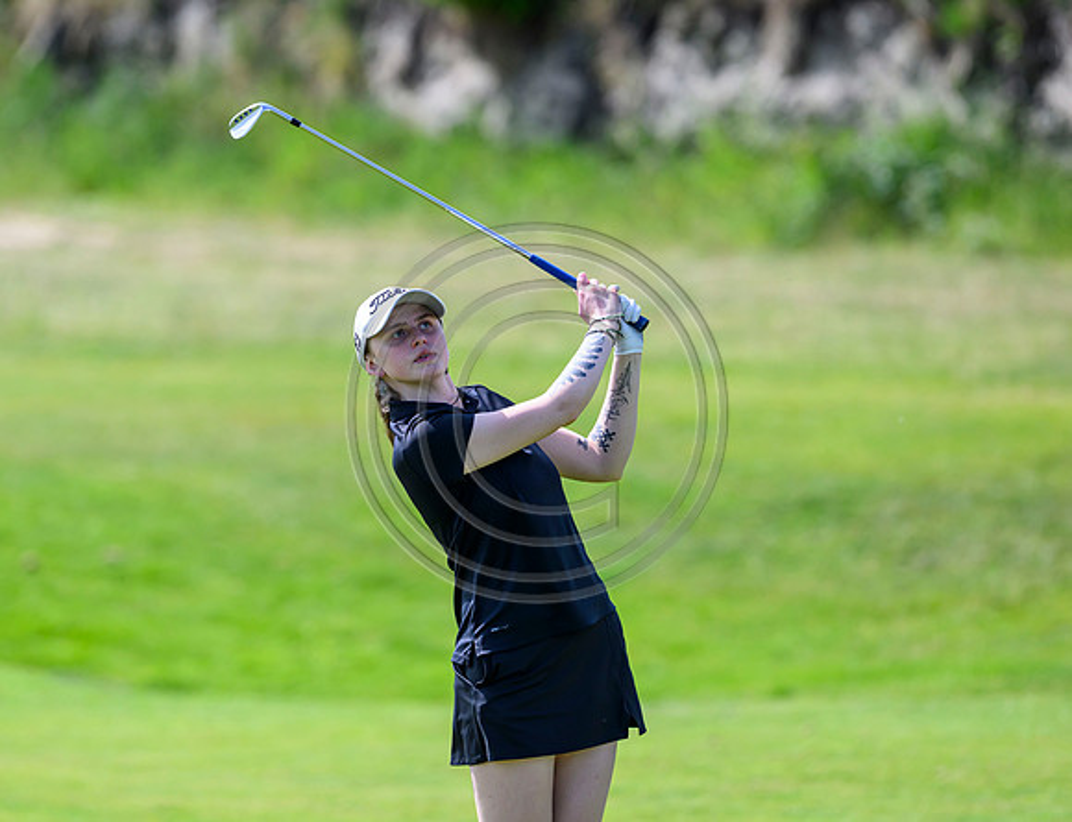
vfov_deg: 2.9
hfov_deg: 3.7
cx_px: 456
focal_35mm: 529
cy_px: 390
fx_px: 16520
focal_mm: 400
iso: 500
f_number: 4
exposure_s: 1/3200
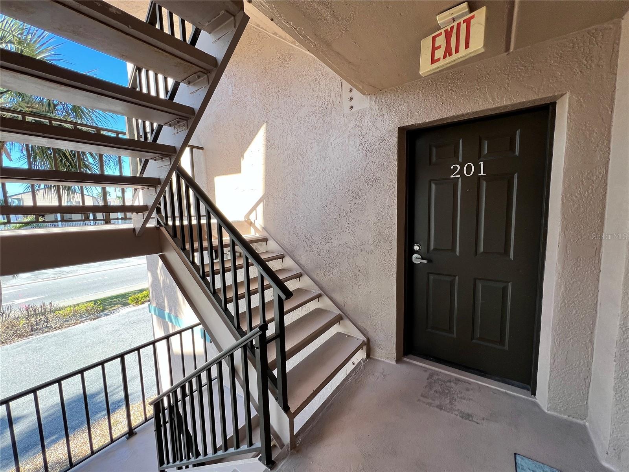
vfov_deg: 89.9
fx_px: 236
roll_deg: +0.9
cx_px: 314
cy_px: 236
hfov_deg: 106.2
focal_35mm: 13
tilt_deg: -5.3
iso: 32
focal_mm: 1.57
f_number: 1.8
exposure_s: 1/124
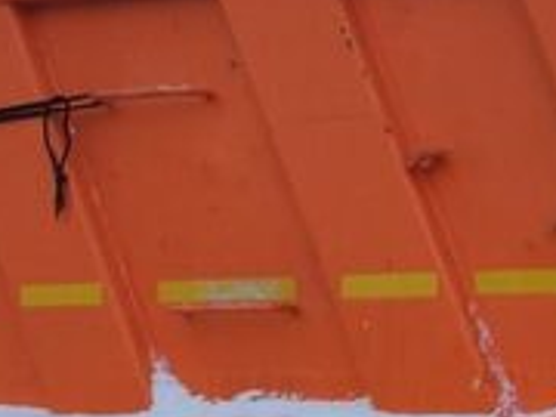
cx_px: 726
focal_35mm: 98
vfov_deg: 15.0
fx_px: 1574
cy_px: 331
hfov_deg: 18.6
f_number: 1.8
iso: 12
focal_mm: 6.4
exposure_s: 1/327
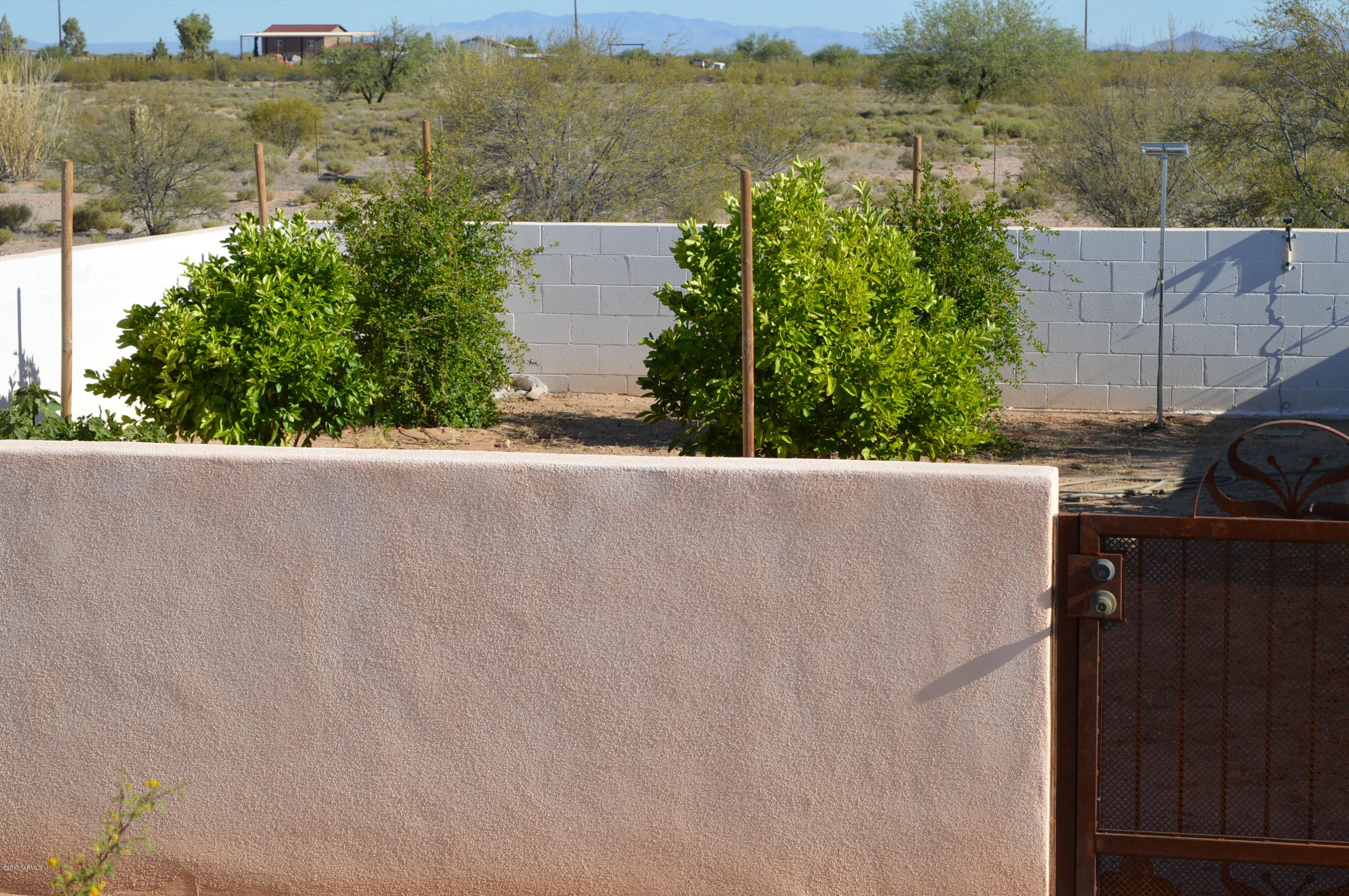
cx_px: 674
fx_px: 3088
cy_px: 448
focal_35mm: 82
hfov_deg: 24.6
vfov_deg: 16.5
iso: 100
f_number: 8
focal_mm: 55
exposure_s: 1/250
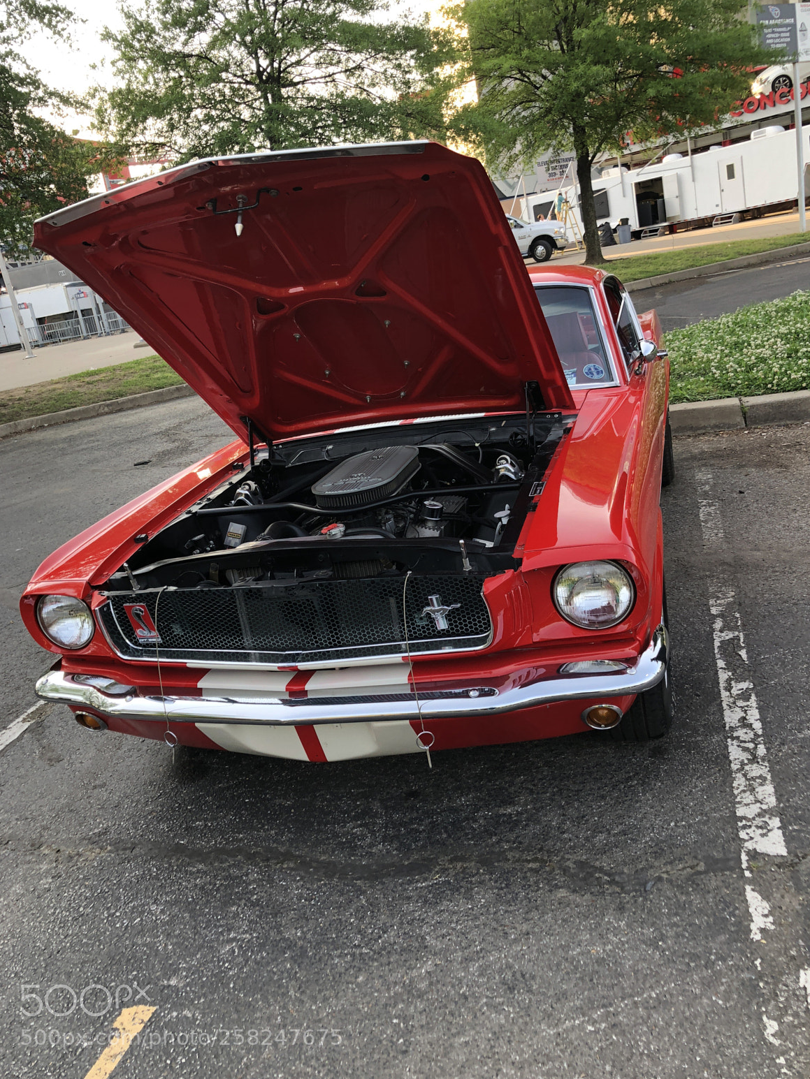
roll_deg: +10.0
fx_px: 905
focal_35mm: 29
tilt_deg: -14.3
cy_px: 534
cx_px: 396
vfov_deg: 61.7
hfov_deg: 48.2
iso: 40
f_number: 1.8
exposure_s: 1/120
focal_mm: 3.99
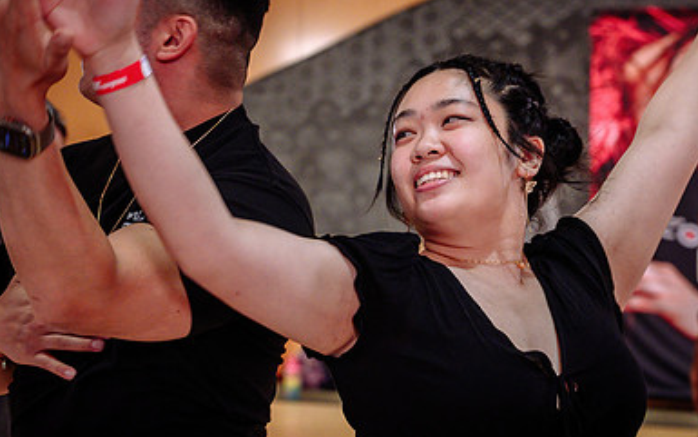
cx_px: 430
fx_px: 2189
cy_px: 263
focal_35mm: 115
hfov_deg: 18.1
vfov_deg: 11.4
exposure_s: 1/200
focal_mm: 50
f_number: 3.2
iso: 1250
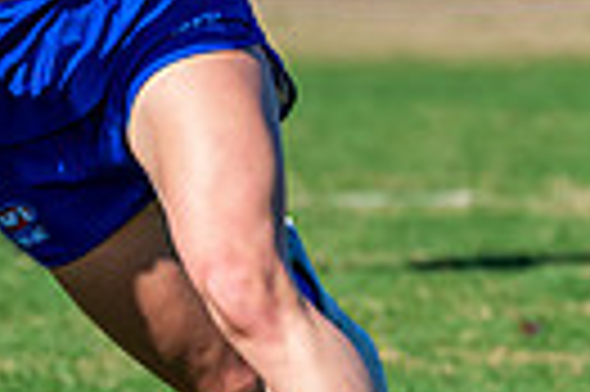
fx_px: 21312
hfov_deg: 1.6
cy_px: -108
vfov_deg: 1.1
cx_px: -108
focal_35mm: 1302
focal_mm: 260
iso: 800
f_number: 8
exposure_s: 1/1600
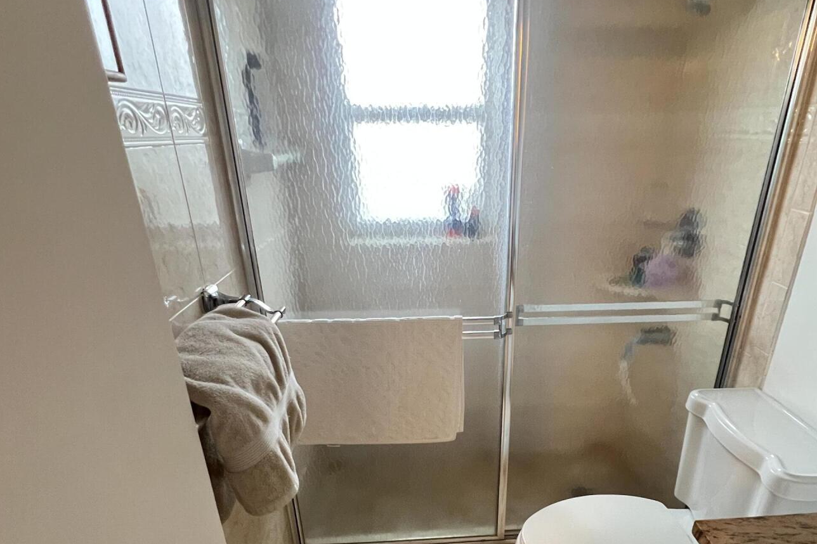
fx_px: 476
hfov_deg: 81.0
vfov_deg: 57.9
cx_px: 451
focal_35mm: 21
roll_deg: +0.6
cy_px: 371
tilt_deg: -25.3
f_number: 1.8
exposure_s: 1/60
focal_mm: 1.57
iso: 500
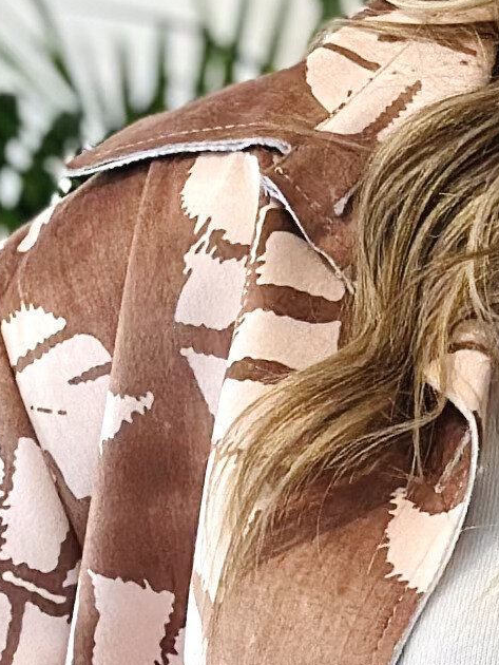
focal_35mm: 307
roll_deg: -0.2
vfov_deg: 6.4
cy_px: 1076
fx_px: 5897
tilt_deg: -7.0
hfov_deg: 4.8
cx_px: 687
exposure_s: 1/125
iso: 64
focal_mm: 6.86
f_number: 1.78
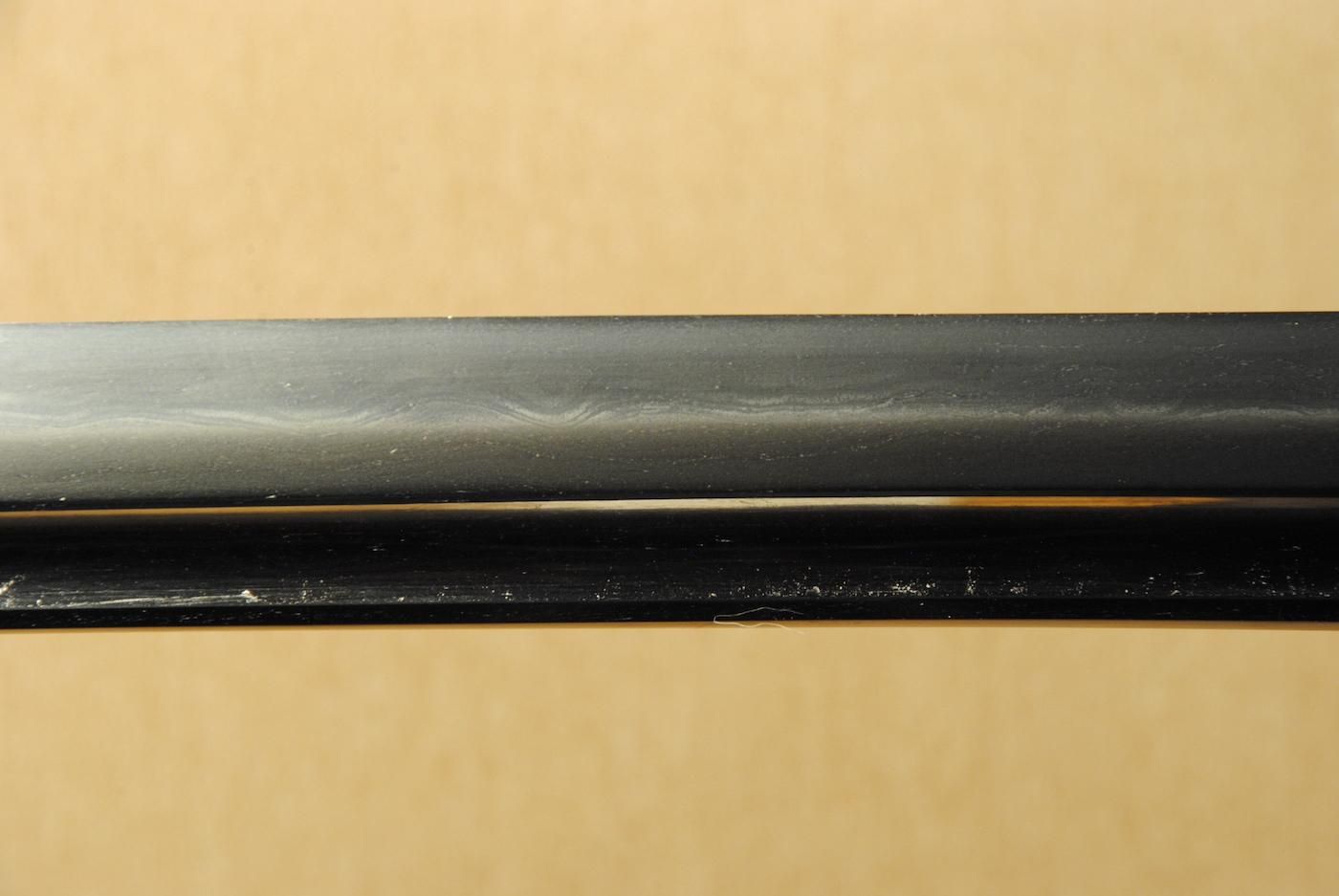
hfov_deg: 13.0
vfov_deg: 8.7
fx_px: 5865
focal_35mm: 158
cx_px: 670
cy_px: 448
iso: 400
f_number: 11
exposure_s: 1/2
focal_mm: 105
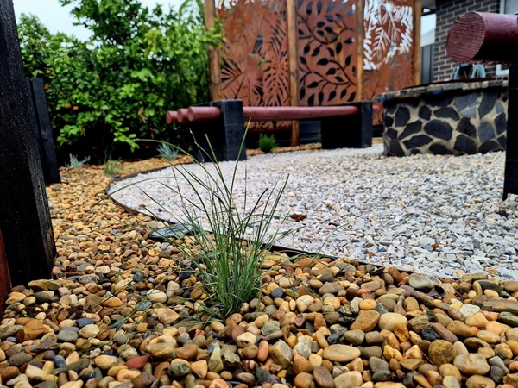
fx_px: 344
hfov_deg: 73.9
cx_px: 259
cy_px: 194
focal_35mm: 23
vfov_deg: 58.9
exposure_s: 1/270
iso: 25
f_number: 1.8
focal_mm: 5.4
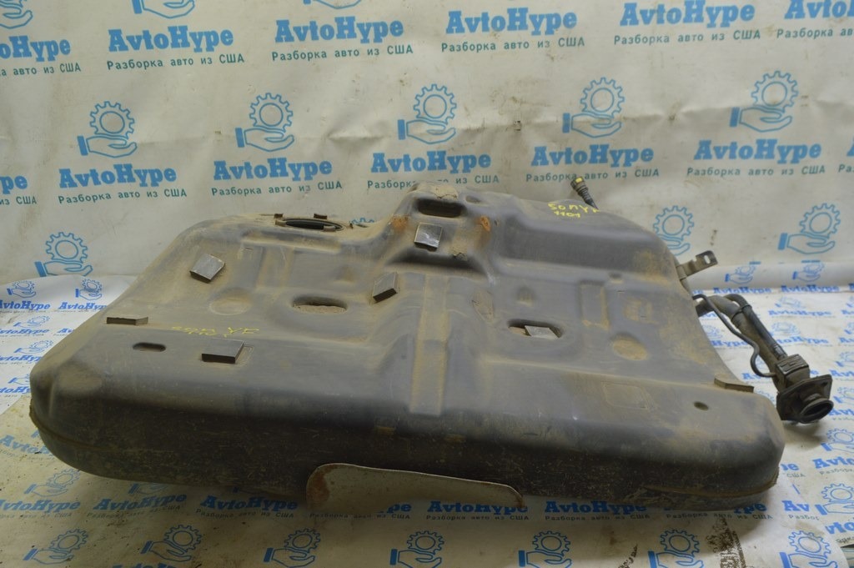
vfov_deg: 47.9
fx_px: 640
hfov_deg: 67.4
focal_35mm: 27
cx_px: 427
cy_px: 284
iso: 400
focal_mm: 18
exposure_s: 1/20
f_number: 5.6
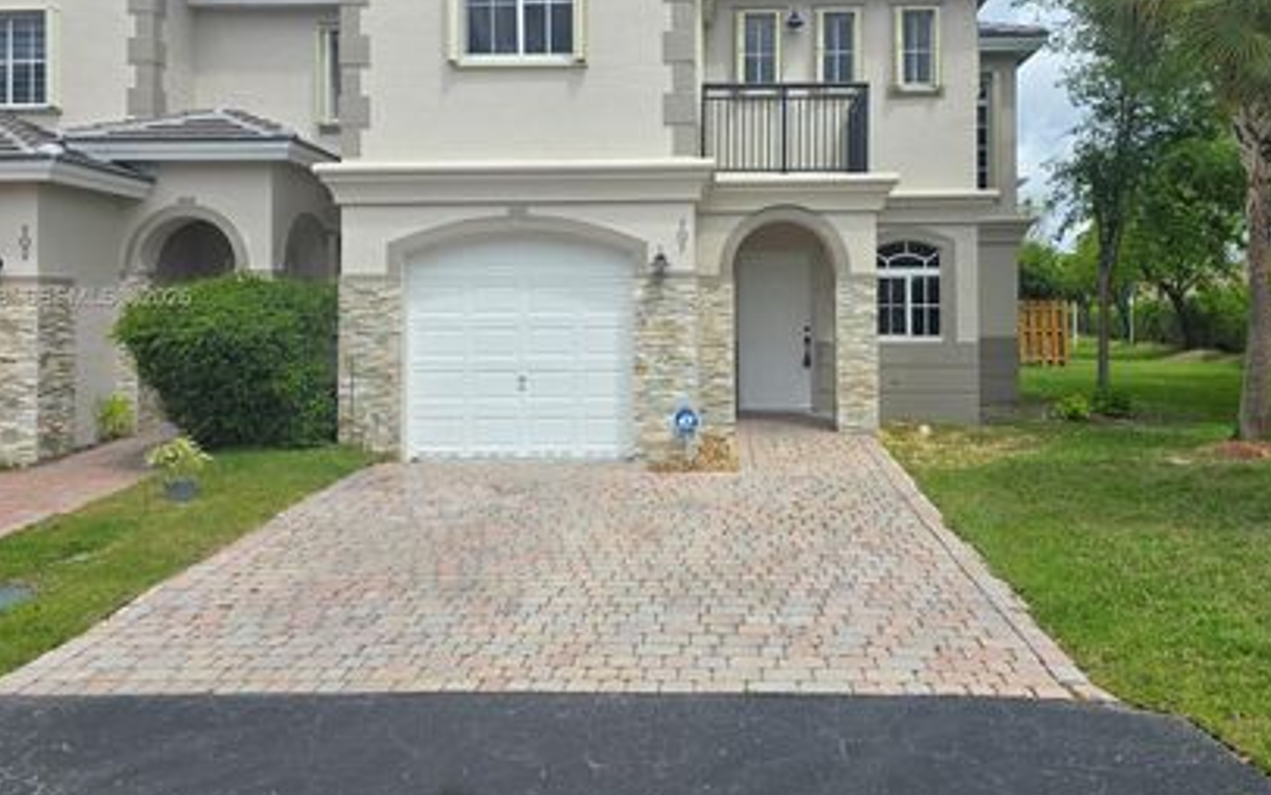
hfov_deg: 62.8
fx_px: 1039
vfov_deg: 41.6
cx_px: 670
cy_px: 299
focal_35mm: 30
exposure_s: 1/1016
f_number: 1.7
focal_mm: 6.3
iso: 12
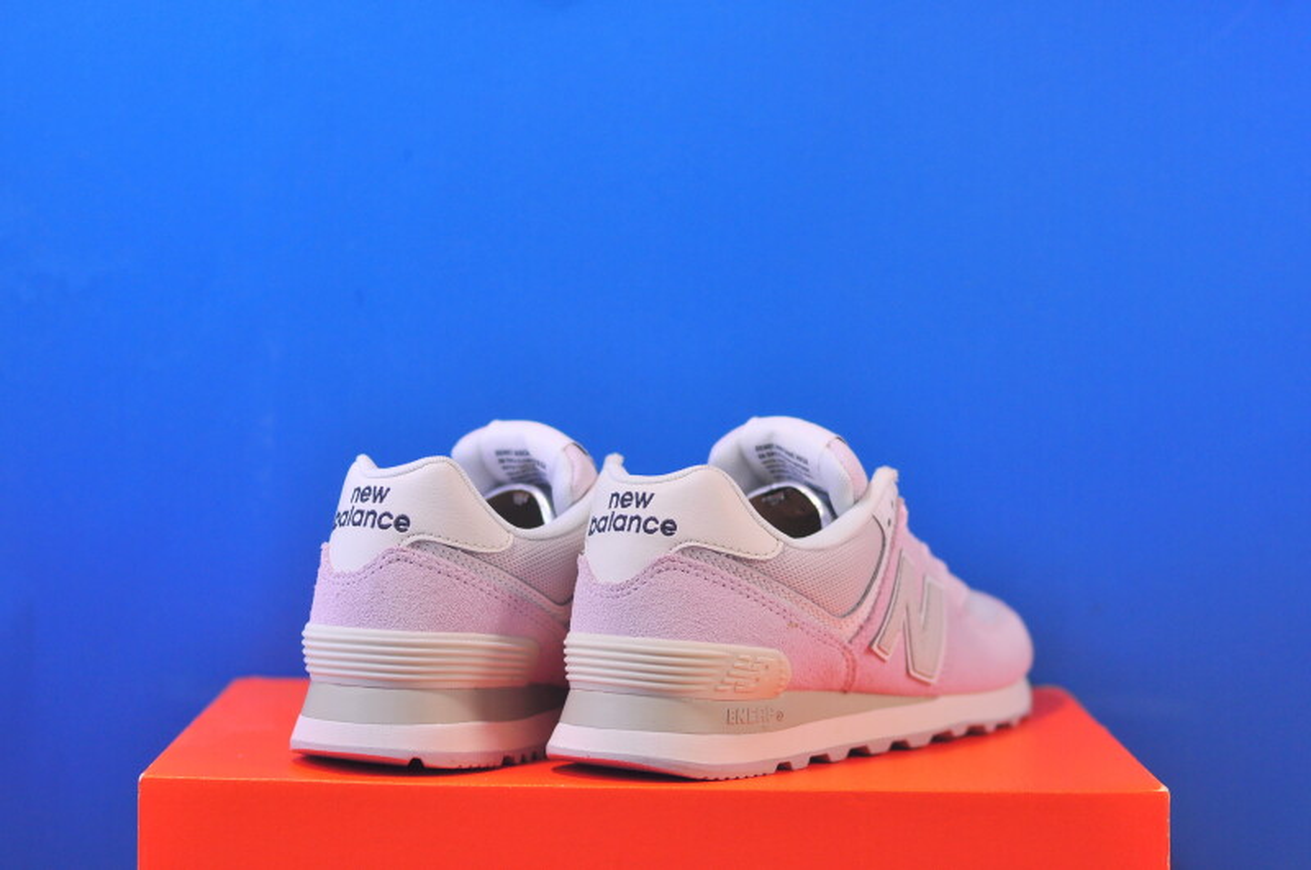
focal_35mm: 75
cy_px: 435
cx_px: 656
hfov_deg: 27.0
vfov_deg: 18.1
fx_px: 2727
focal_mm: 50
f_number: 2.5
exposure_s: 1/320
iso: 250
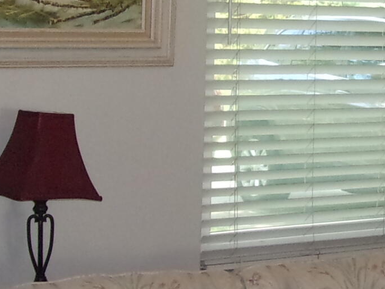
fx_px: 1313
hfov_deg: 16.1
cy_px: 69
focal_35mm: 118
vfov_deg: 12.5
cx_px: 447
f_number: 3
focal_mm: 4.9
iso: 200
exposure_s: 1/34
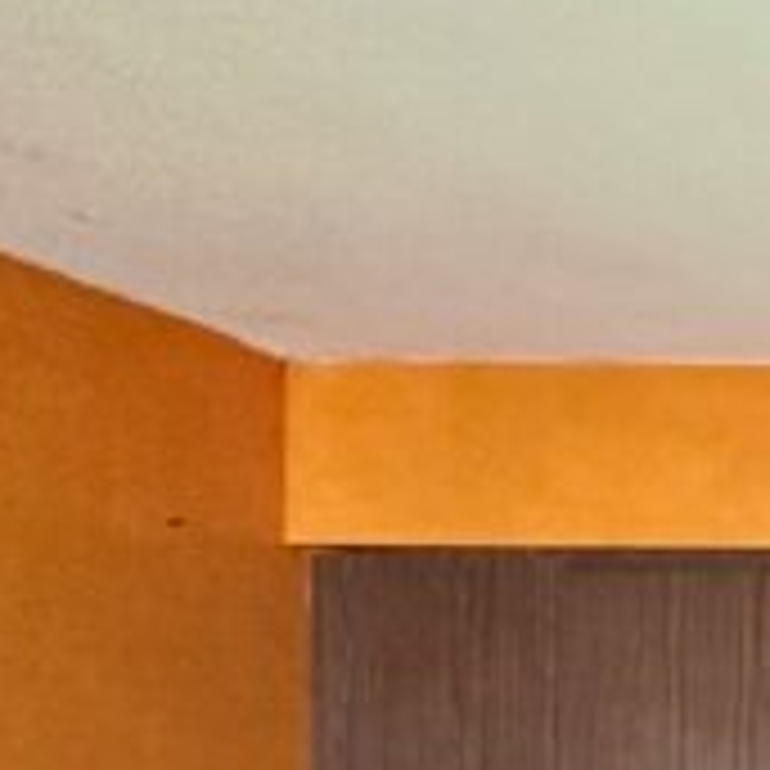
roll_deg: -2.1
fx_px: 1460
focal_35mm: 58
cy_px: 865
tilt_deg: +0.3
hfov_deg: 17.9
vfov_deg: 26.9
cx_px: 1608
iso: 320
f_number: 2.2
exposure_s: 1/60
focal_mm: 2.22
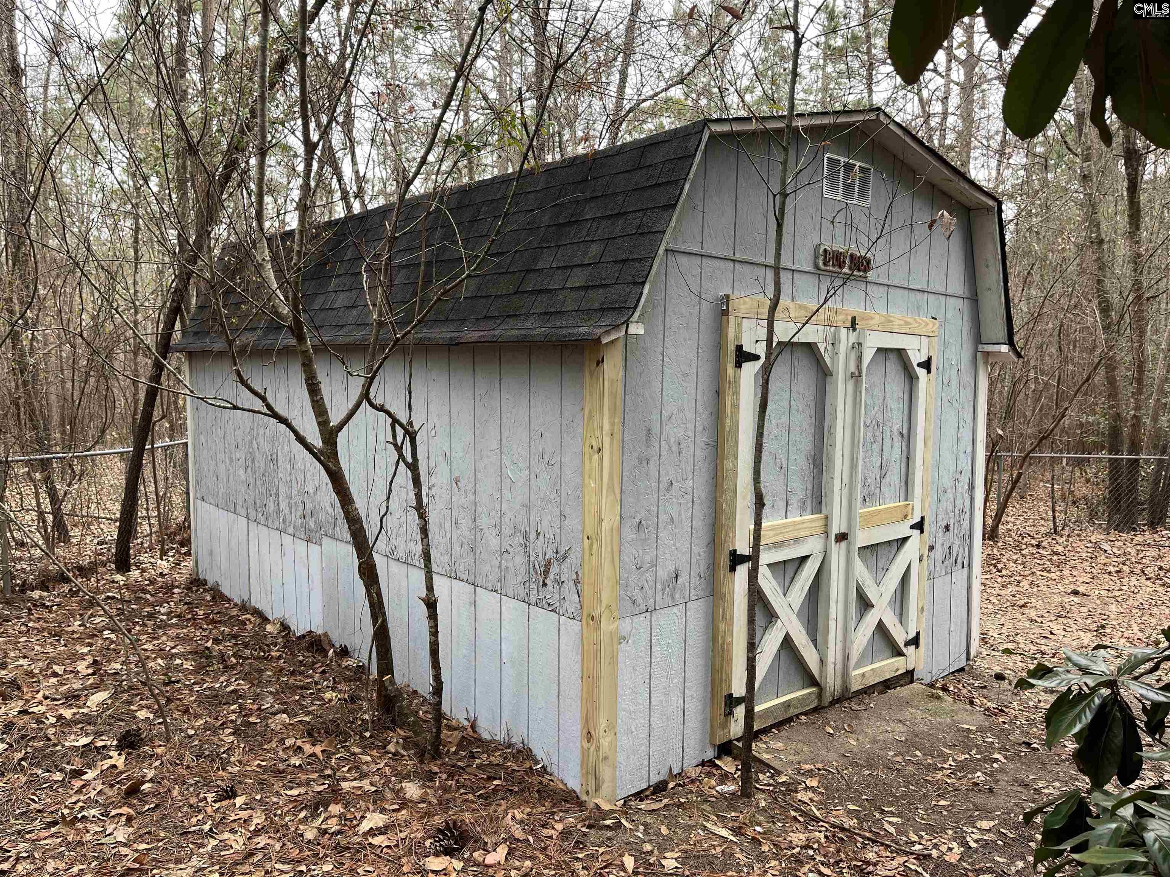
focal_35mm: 26
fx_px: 879
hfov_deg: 67.3
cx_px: 585
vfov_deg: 53.1
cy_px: 438
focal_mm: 5.1
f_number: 1.6
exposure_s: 1/122
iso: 40
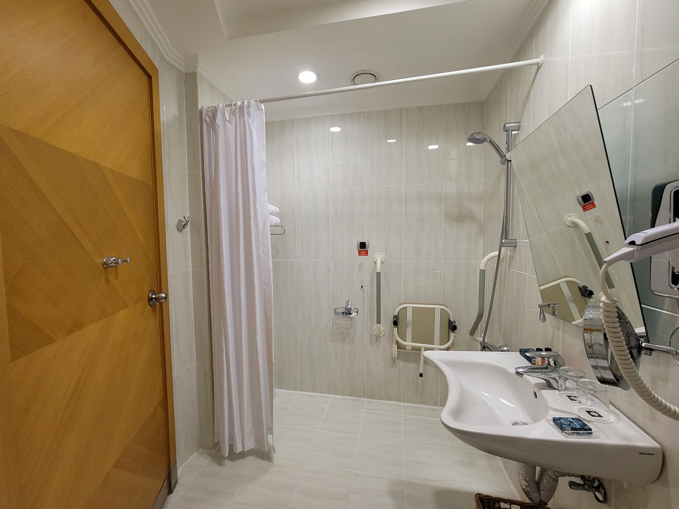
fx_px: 255
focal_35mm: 13
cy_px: 254
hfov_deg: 106.2
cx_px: 340
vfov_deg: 89.9
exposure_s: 1/50
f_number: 2.2
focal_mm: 2.2
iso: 400
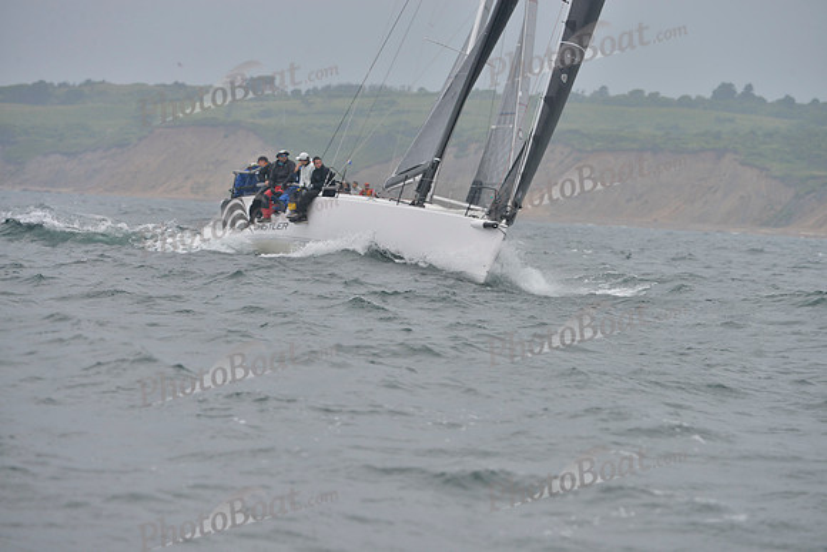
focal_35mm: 300
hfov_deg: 6.9
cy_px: 276
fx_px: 6893
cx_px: 414
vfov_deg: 4.6
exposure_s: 1/800
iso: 400
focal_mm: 300
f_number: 8
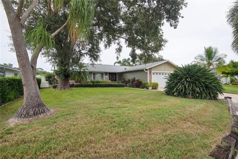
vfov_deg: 73.7
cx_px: 119
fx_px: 106
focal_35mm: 16
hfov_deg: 96.7
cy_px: 80
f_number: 7.1
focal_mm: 16
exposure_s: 1/80
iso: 100
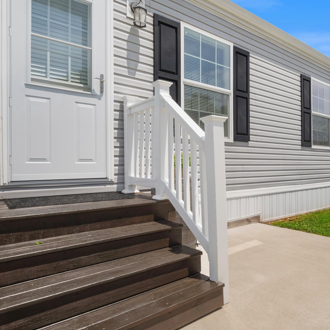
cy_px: 182
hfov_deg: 64.2
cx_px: 242
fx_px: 246
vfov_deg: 67.5
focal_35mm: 23
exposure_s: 1/1600
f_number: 7.1
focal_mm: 9
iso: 320
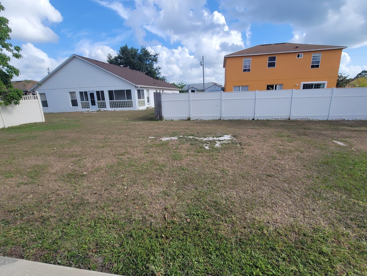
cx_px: 188
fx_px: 159
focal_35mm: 15
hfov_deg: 98.2
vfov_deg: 81.7
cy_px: 140
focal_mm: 2.2
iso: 64
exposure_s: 1/1453
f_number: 2.2
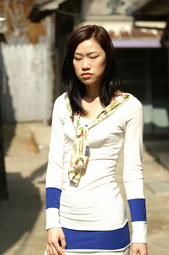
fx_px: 846
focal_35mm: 120
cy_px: 128
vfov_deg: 17.1
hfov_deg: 11.4
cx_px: 84
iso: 100
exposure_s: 1/800
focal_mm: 80
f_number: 4.5
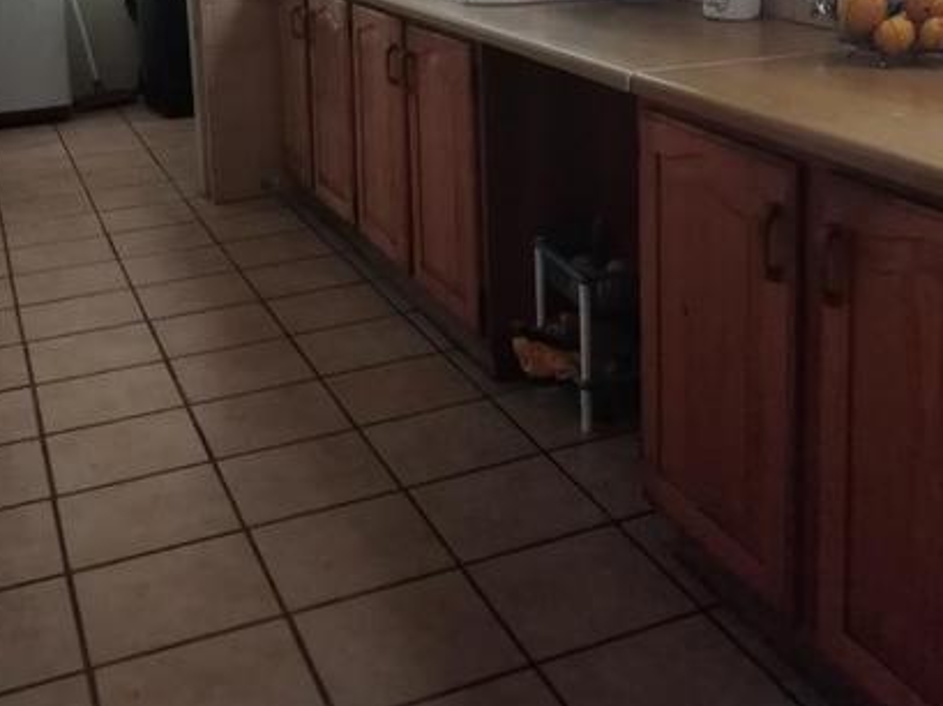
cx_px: 574
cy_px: 48
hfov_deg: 40.3
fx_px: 1279
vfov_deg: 29.4
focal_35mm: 47
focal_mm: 5.25
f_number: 1.75
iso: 2144
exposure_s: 1/100
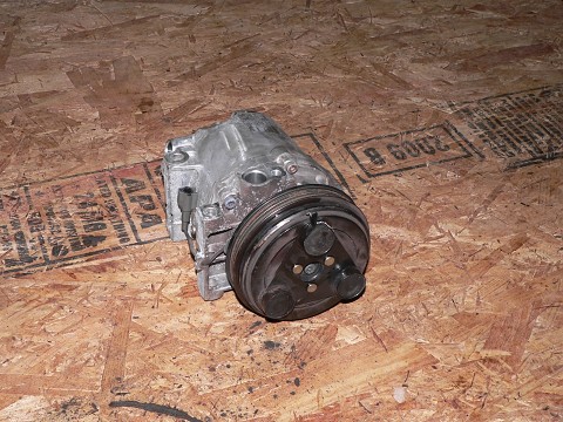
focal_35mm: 54
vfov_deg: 27.0
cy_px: 211
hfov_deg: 35.5
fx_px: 878
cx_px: 282
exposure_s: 1/60
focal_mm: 8.9
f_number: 3.3
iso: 100
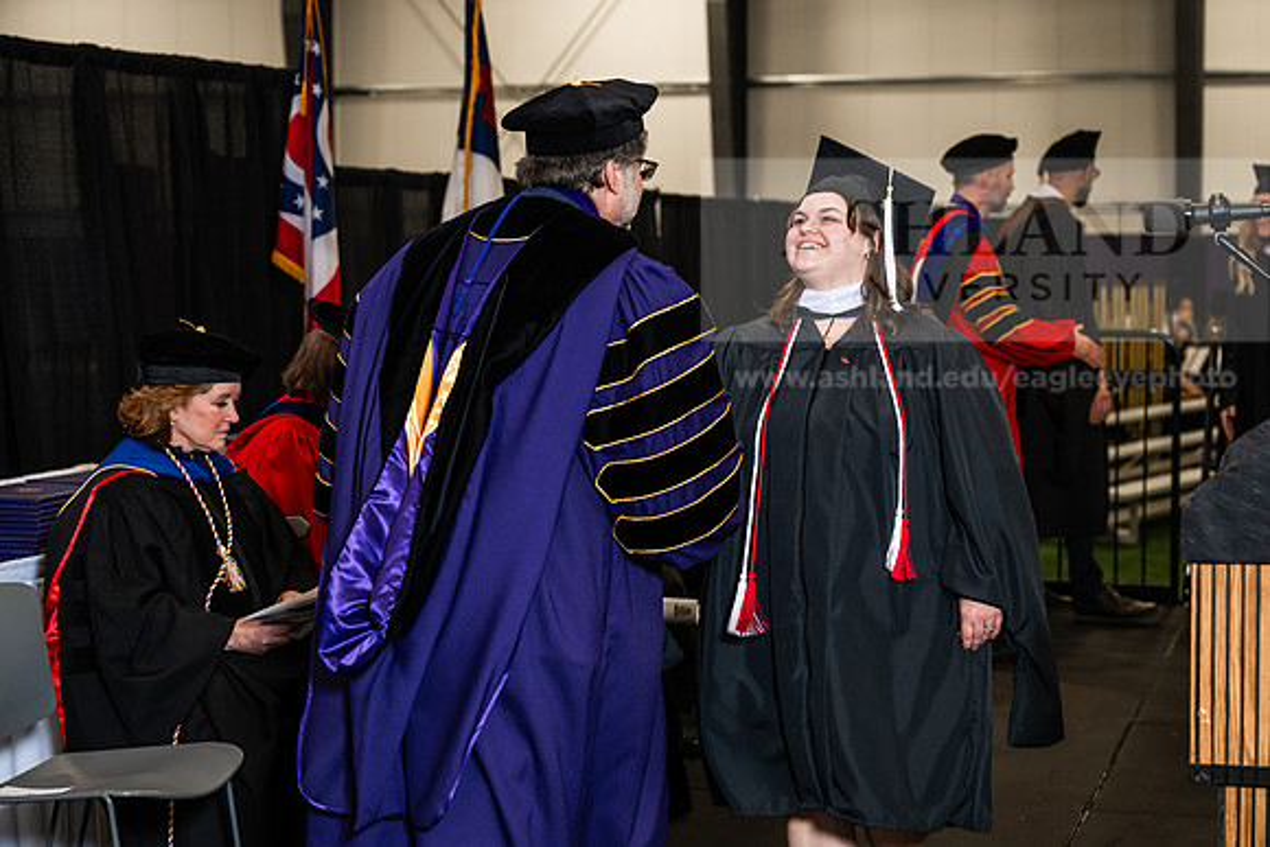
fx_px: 2470
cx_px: 635
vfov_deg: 19.5
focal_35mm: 70
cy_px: 424
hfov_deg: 28.8
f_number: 4.5
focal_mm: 70
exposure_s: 1/200
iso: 1250
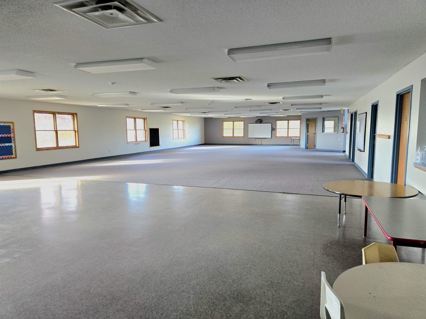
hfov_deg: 73.9
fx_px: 283
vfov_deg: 58.9
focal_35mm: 23
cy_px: 160
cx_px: 213
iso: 250
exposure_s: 1/120
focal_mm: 5.4
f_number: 1.8
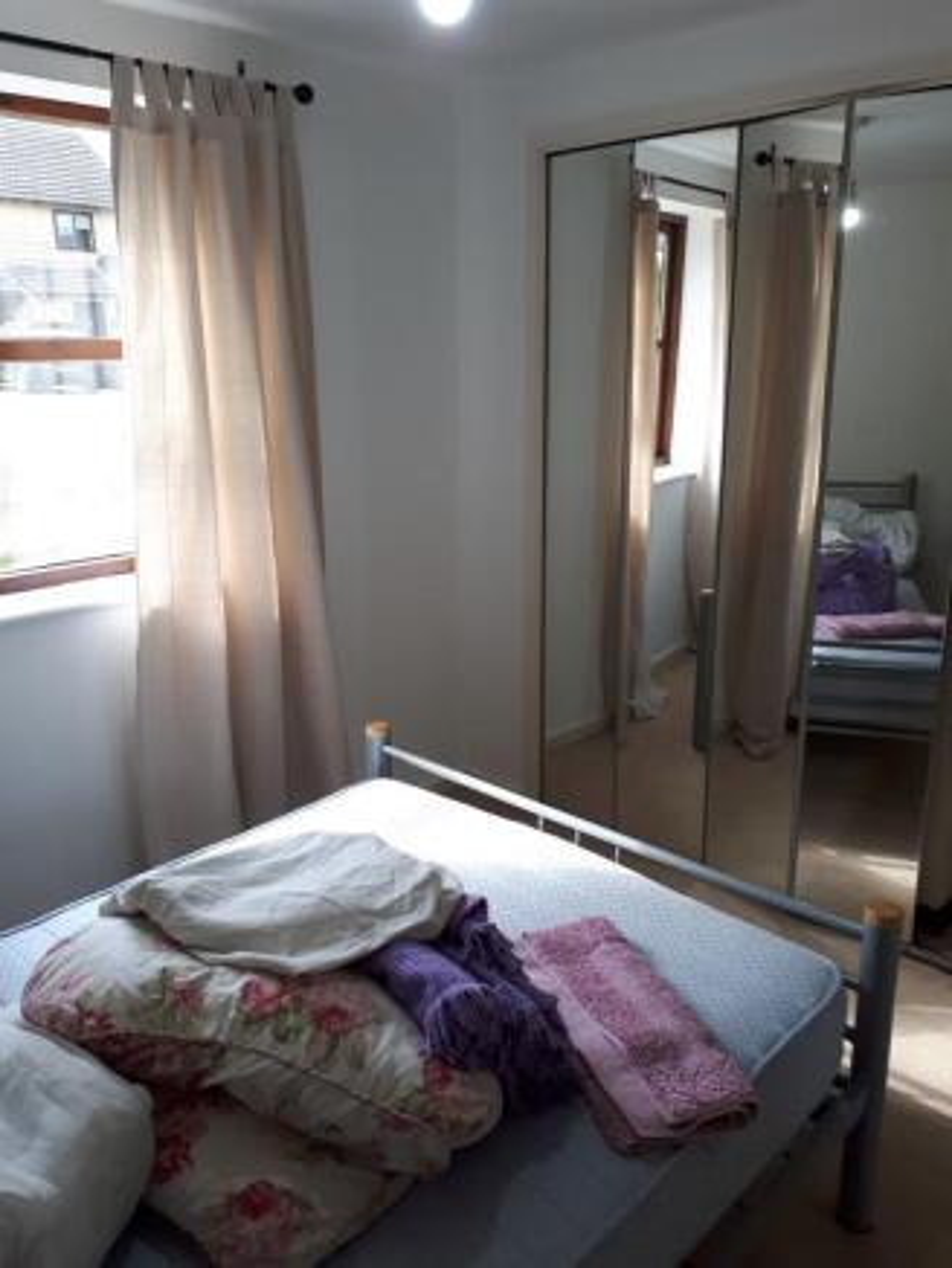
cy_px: 634
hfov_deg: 51.4
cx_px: 476
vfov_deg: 65.3
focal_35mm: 27
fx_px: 990
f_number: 1.9
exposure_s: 1/100
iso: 50
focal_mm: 3.6
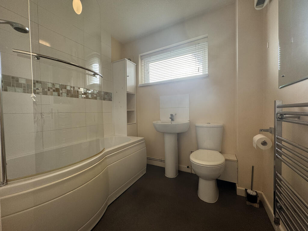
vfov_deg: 85.7
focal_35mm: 14
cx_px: 154
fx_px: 125
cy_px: 116
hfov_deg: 102.1
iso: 80
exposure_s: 1/100
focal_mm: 2.22
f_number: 2.2
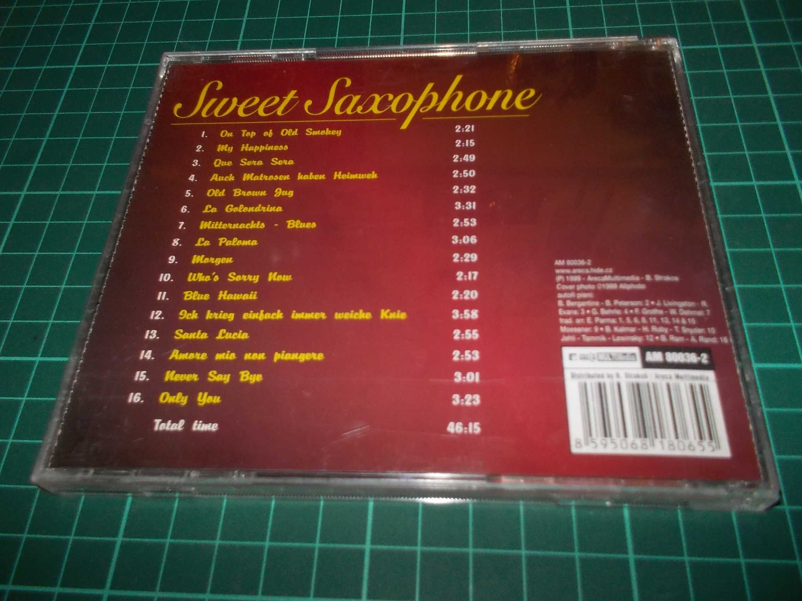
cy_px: 300
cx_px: 401
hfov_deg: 61.7
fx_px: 672
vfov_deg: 48.2
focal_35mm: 29
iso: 200
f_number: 3.3
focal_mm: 4.1
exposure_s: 1/30
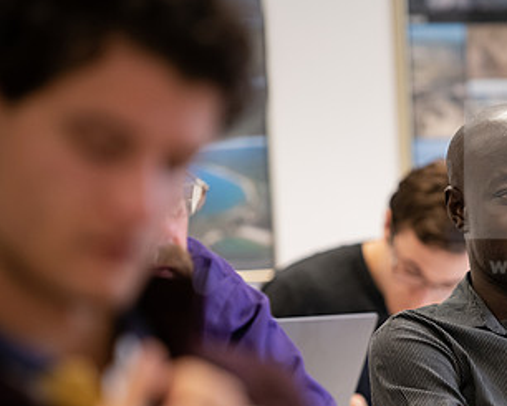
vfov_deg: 5.6
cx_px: 414
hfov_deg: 7.0
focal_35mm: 276
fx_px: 4143
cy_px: 301
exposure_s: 1/200
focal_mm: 155
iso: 1600
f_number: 2.8
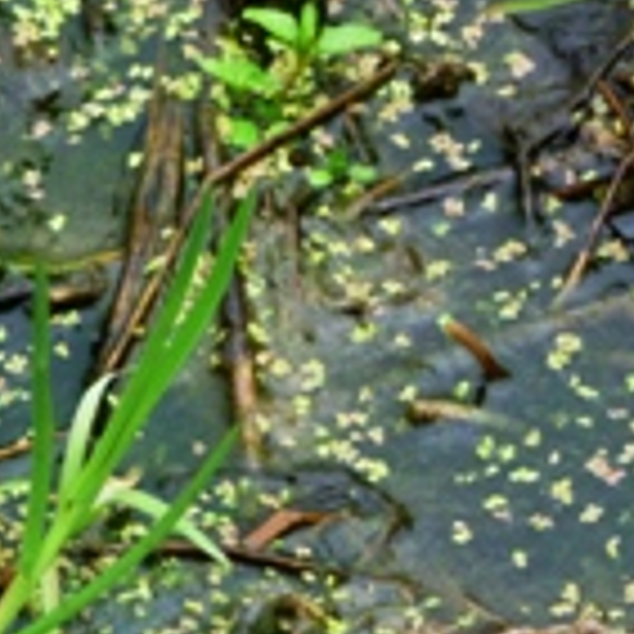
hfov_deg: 3.4
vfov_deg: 3.4
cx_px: 877
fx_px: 10589
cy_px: 387
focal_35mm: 511
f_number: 5.8
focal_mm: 32.4
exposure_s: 1/100
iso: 200
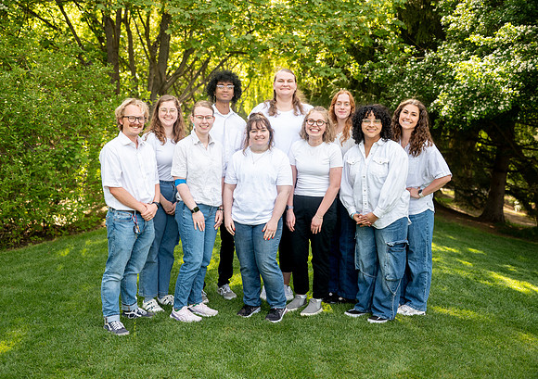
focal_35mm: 38
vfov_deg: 36.3
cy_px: 189
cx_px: 251
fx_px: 578
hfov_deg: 49.8
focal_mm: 36
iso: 320
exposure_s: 1/250
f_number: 4
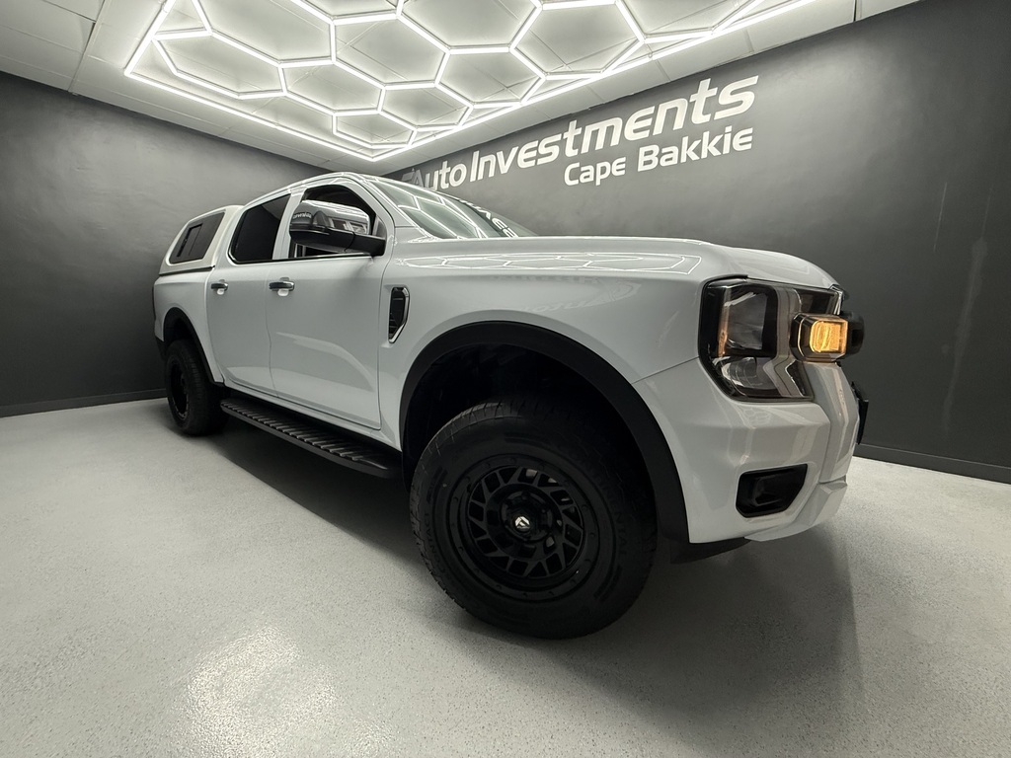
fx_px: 409
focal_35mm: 14
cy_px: 379
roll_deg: -1.8
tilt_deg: -8.8
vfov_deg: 85.7
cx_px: 506
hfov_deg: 102.1
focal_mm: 2.22
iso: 320
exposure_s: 1/99
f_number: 2.2
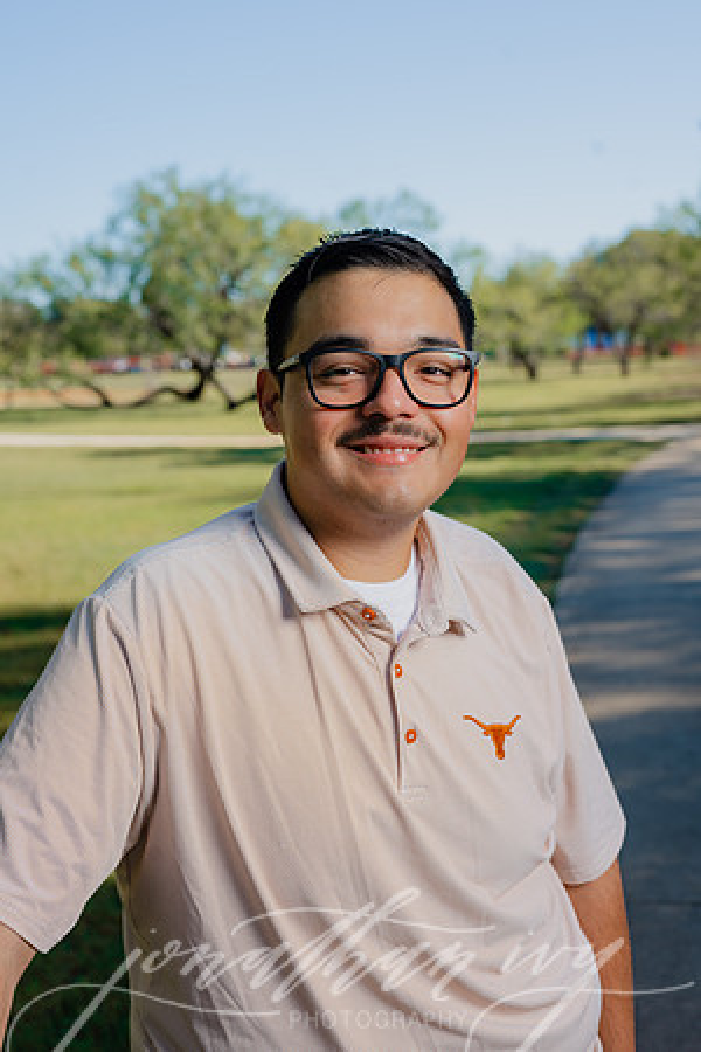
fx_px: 1460
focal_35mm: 50
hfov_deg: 27.0
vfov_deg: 39.6
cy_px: 526
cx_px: 350
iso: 64
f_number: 5.6
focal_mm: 50
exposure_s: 1/200
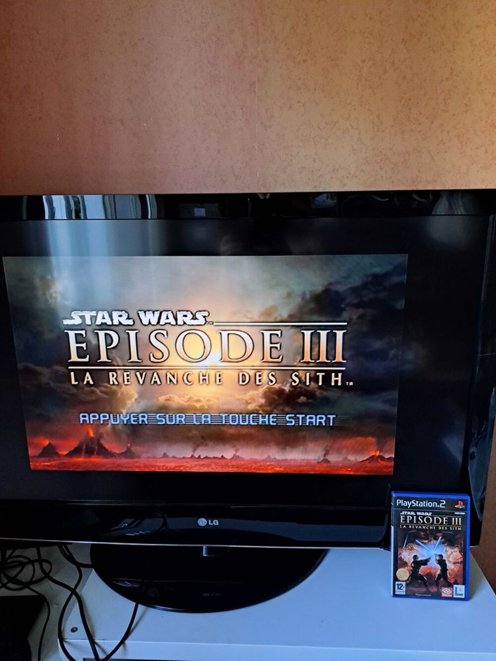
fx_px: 458
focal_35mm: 24
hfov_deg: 56.8
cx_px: 248
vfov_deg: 71.6
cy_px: 330
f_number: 1.8
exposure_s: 1/60
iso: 400
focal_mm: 5.23
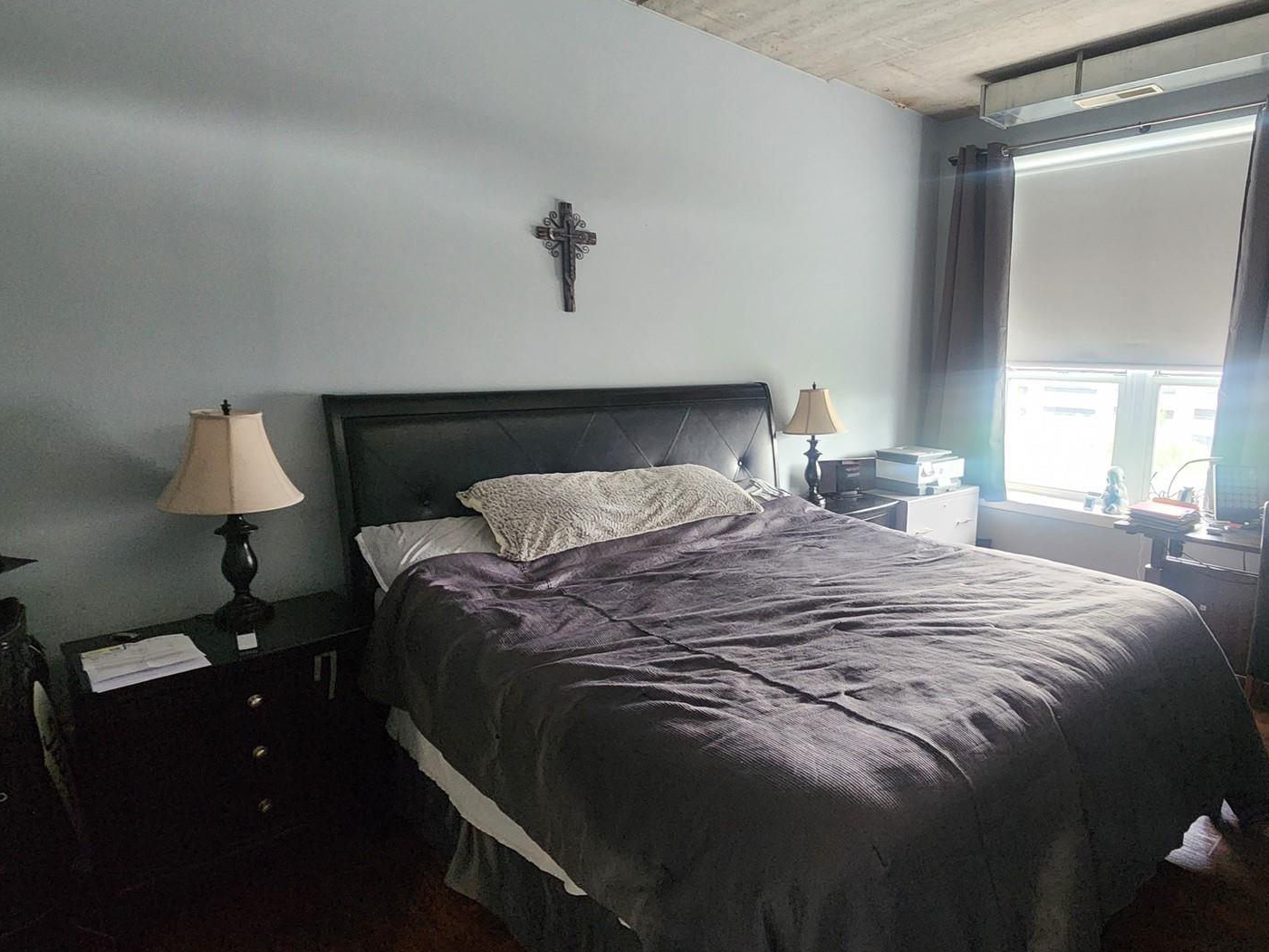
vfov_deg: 68.7
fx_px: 697
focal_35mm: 19
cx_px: 779
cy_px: 471
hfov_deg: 83.3
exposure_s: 1/30
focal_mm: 2.2
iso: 500
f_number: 2.2
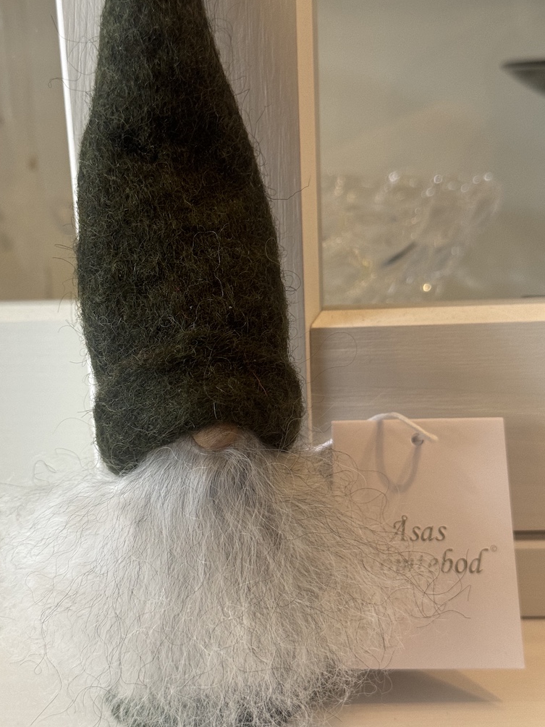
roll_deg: +3.0
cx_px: 261
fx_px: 1071
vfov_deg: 37.5
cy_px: 378
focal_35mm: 51
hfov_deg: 28.6
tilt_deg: -14.9
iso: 250
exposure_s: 1/60
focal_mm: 6.76
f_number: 1.78
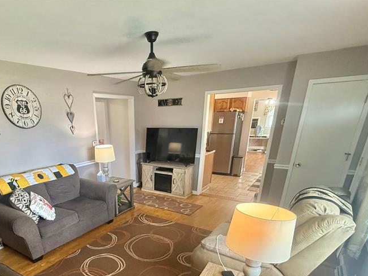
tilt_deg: -22.5
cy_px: 214
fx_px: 234
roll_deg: +1.9
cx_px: 136
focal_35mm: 22
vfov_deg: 57.3
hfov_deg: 74.9
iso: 640
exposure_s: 1/120
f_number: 2.2
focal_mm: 2.22
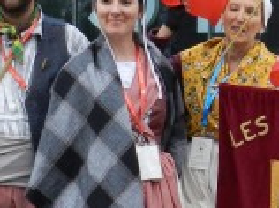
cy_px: 196
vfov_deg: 9.6
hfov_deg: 12.8
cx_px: 210
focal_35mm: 154
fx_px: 1239
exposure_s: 1/200
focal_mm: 6.7
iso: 160
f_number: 4
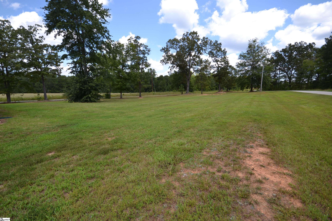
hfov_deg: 100.4
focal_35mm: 15
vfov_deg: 77.3
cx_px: 166
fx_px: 138
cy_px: 110
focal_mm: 10
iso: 100
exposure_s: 1/160
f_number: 6.3
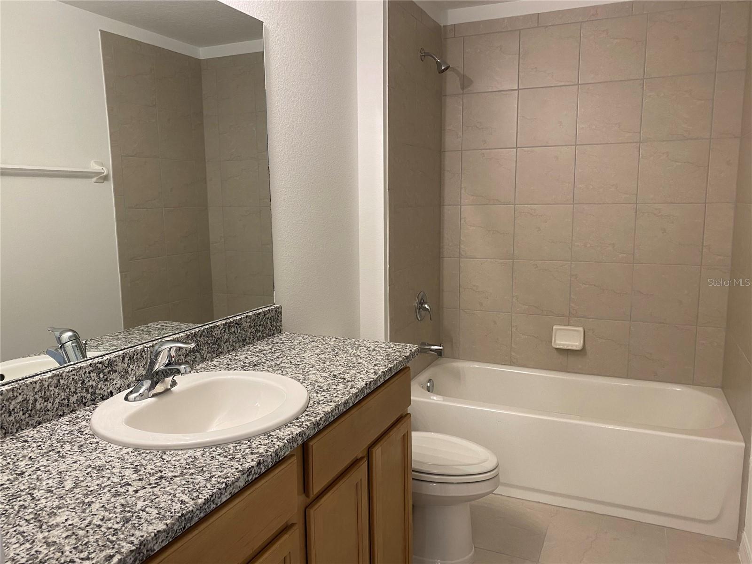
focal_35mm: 26
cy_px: 282
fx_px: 565
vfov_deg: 53.1
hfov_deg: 67.3
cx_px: 376
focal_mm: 4.25
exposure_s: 1/60
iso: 80
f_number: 1.8
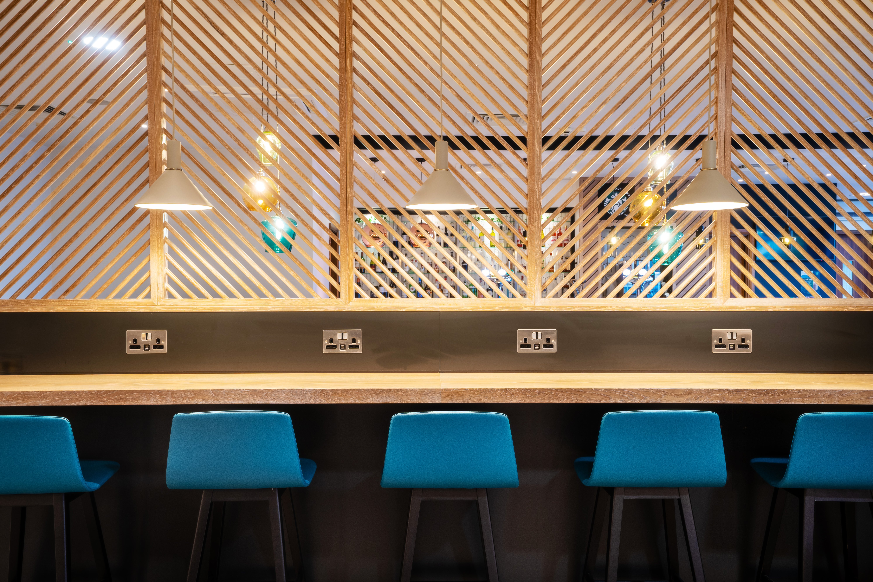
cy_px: 291
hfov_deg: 58.7
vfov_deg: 41.1
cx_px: 436
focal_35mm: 32
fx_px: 776
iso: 200
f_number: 11
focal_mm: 32
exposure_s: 1/1.67
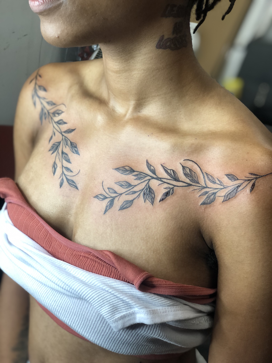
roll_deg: -4.1
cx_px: 136
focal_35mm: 57
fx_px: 597
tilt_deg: -30.2
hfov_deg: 25.7
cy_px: 182
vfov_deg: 33.8
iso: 25
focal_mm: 6.6
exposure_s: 1/30
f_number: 2.8
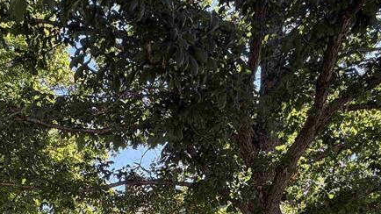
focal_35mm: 36
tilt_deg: +1.0
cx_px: 113
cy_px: 298
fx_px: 364
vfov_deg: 26.3
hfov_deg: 53.7
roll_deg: -0.1
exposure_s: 1/159
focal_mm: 2.22
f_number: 2.2
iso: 64
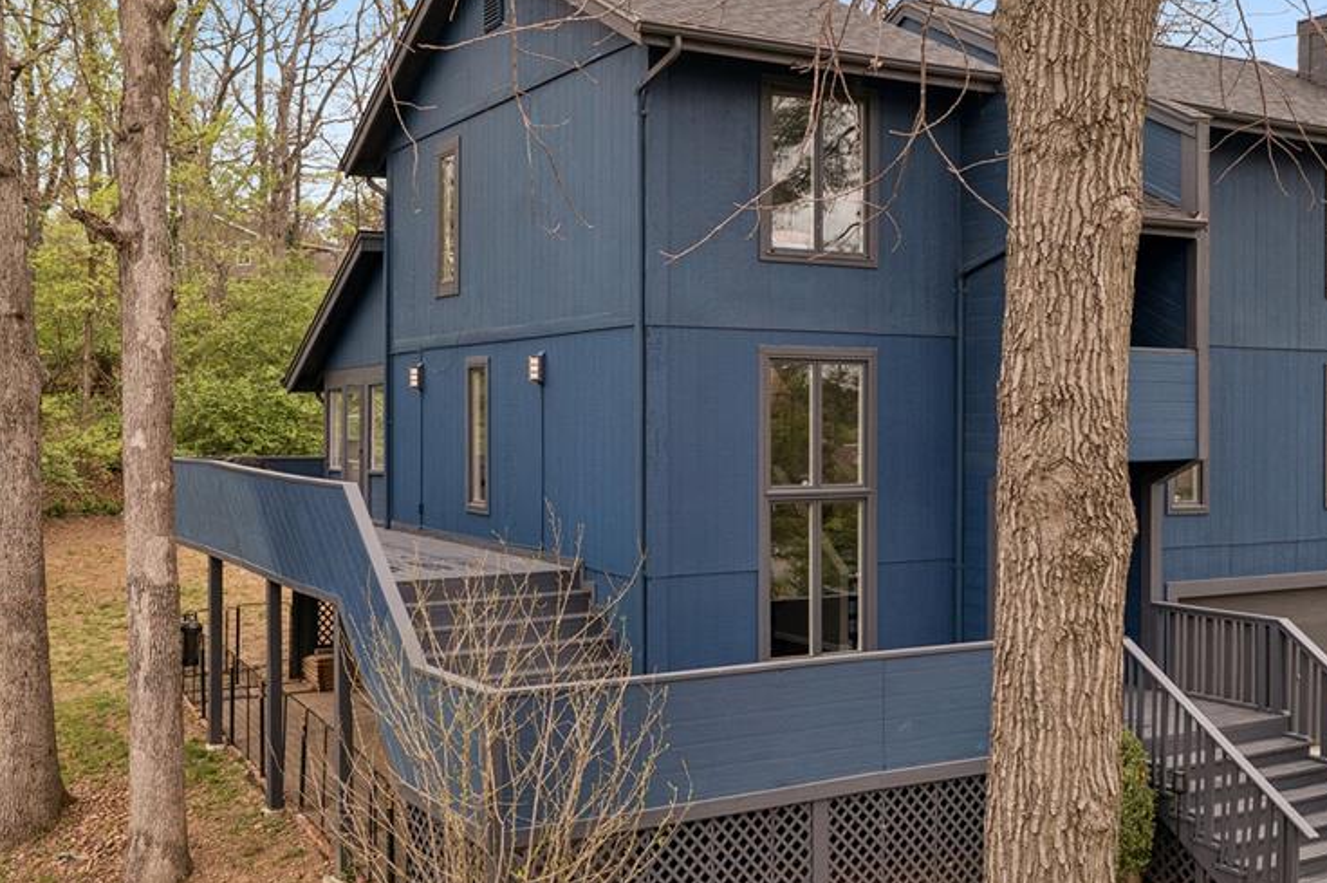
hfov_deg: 49.6
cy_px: 451
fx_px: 1437
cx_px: 661
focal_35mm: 39
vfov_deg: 34.2
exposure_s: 1/40
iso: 100
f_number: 3.2
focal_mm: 10.3
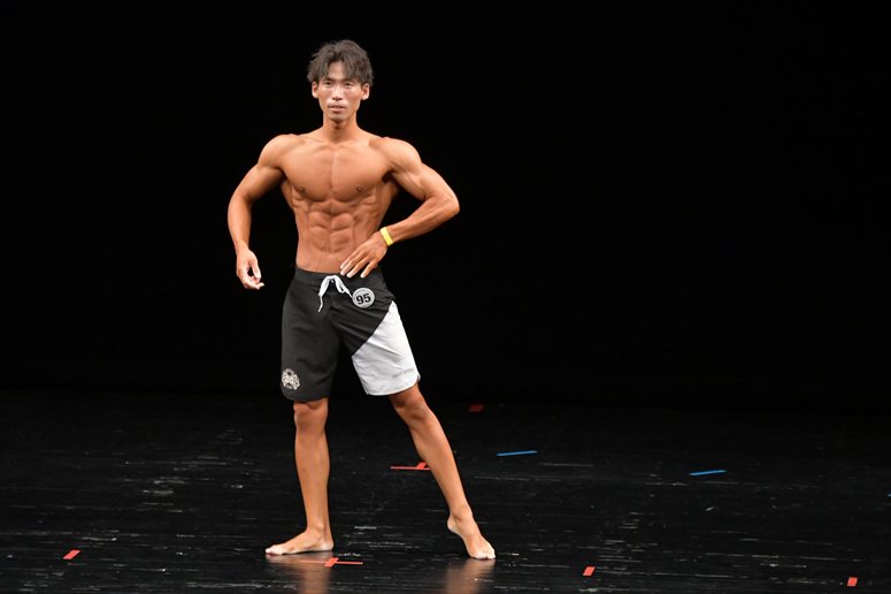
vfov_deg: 4.8
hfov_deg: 7.2
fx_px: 7050
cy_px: 297
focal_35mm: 285
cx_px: 446
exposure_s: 1/400
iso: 3200
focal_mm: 190
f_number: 5.6
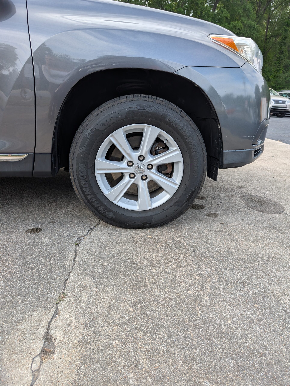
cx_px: 145
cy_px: 193
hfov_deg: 56.9
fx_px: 267
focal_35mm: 24
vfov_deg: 71.5
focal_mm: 6.9
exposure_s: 1/197
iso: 19
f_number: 1.68
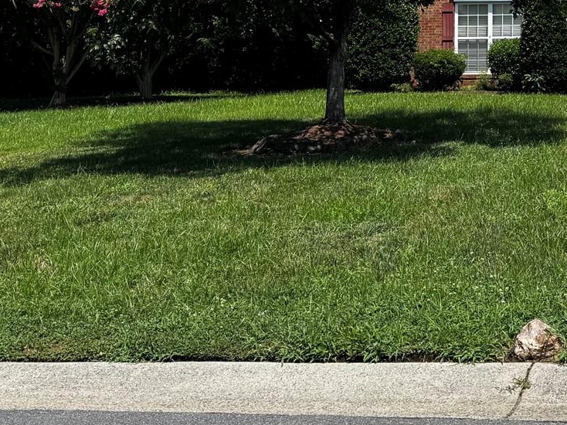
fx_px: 1097
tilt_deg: +5.5
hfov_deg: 26.5
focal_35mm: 67
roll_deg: +0.7
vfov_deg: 20.8
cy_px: -46
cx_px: 633
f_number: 1.78
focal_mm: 6.76
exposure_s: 1/4049
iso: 80
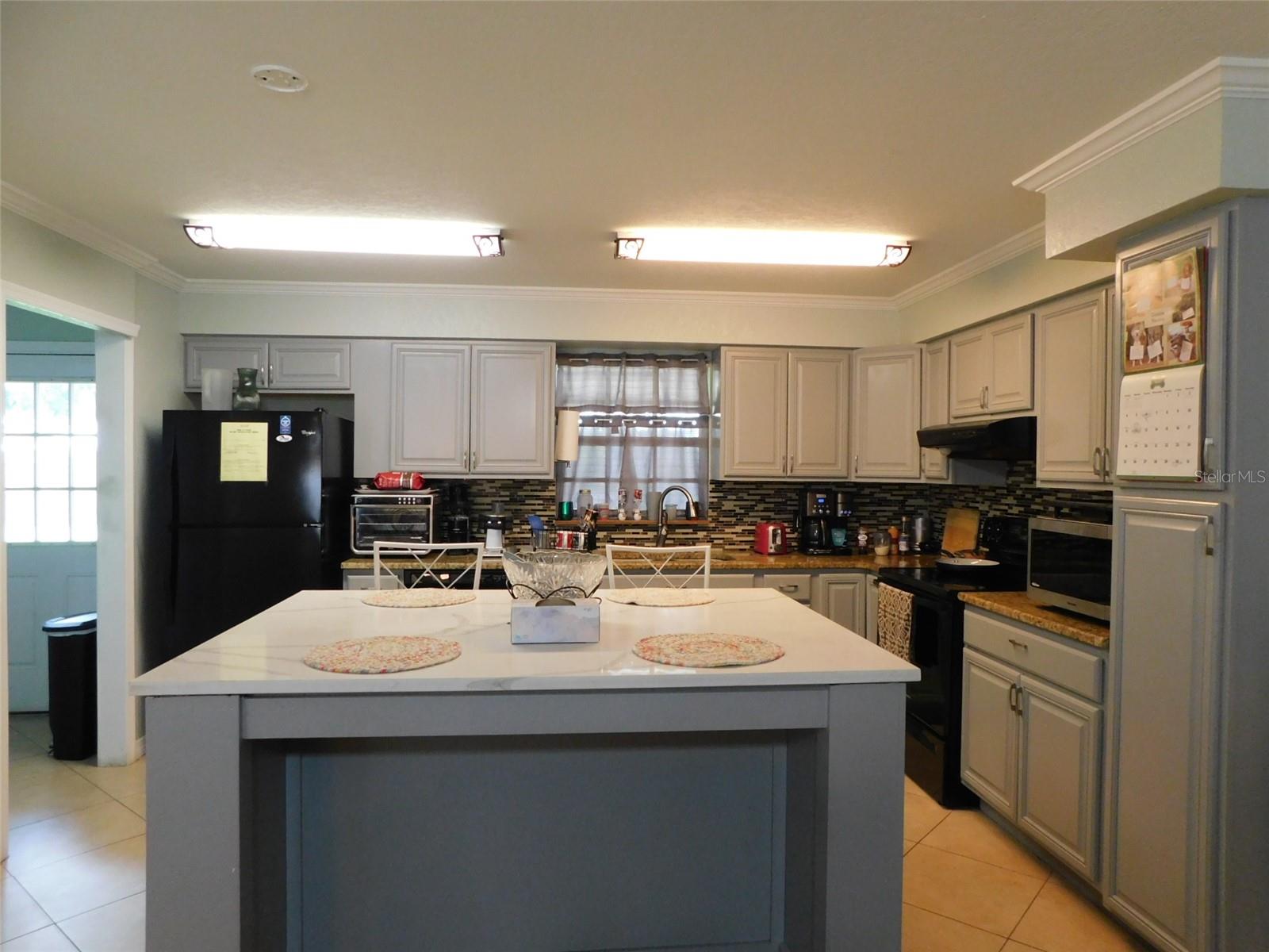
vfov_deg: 58.9
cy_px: 476
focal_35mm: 23
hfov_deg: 73.9
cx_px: 634
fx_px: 843
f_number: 3
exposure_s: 1/30
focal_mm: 4
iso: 400
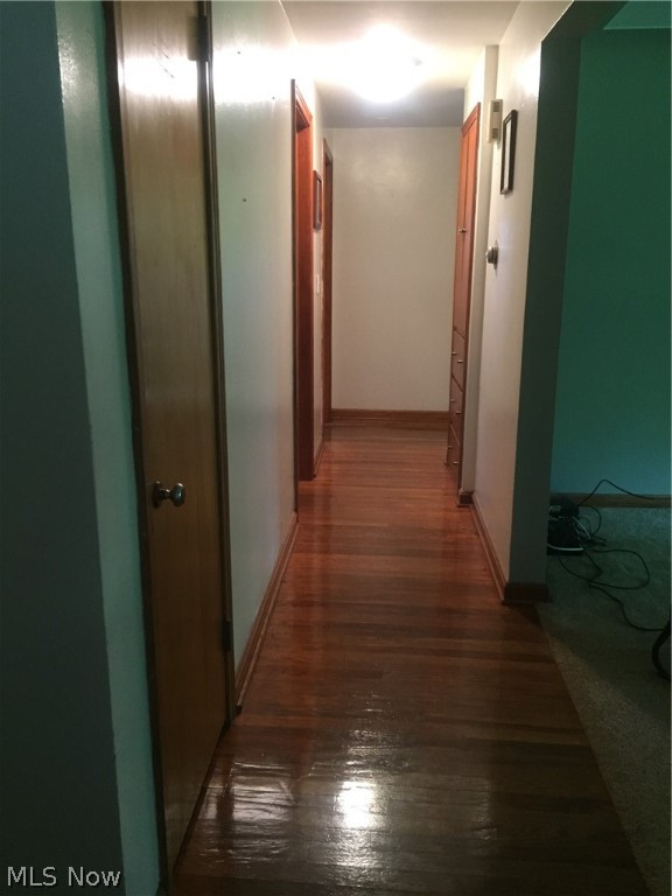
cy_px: 448
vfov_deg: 61.7
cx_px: 336
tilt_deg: -14.2
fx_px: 751
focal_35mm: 29
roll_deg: -0.1
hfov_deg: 48.2
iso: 250
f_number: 2.2
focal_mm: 4.15
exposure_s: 1/24
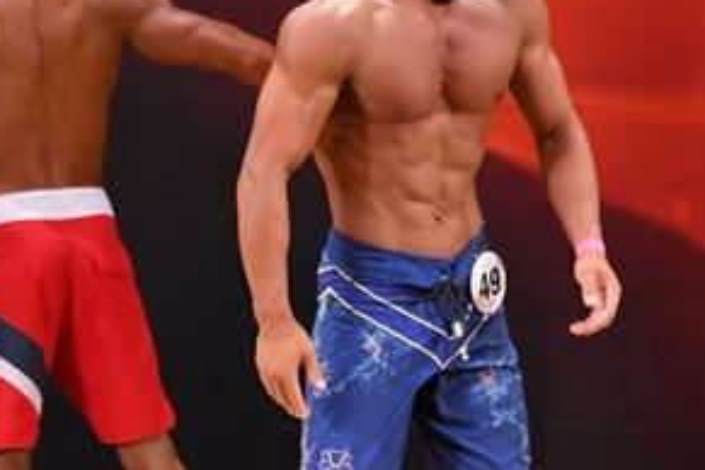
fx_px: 12532
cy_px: 283
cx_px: 130
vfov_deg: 2.1
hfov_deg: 3.2
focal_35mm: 640
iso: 3200
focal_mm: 160
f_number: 5.6
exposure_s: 1/400
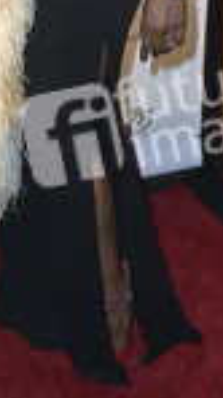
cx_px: -85
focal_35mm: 82
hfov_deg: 14.0
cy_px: -11
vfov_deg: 24.6
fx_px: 864
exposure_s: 1/320
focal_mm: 29
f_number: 6.3
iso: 400
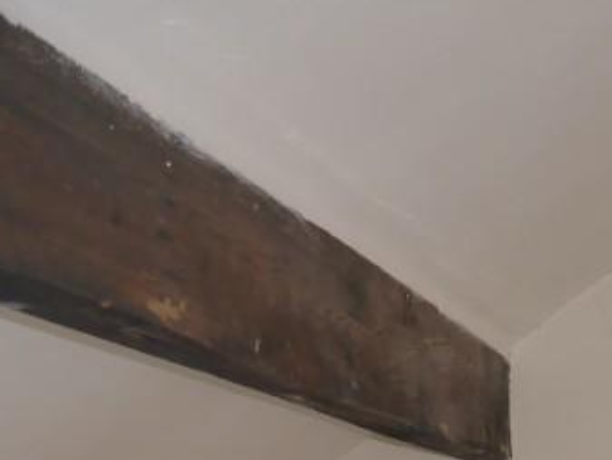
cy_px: 659
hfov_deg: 20.9
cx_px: 799
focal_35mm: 85
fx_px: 1503
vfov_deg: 16.1
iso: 320
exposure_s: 1/60
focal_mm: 14
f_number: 3.5
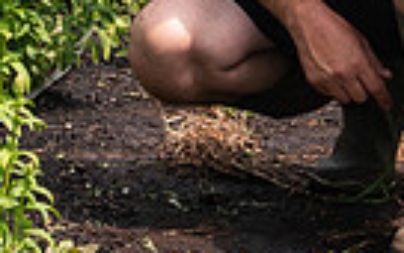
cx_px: 255
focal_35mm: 208
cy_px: -252
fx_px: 2290
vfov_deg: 6.1
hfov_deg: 10.1
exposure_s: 1/2000
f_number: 4.5
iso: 500
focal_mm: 48
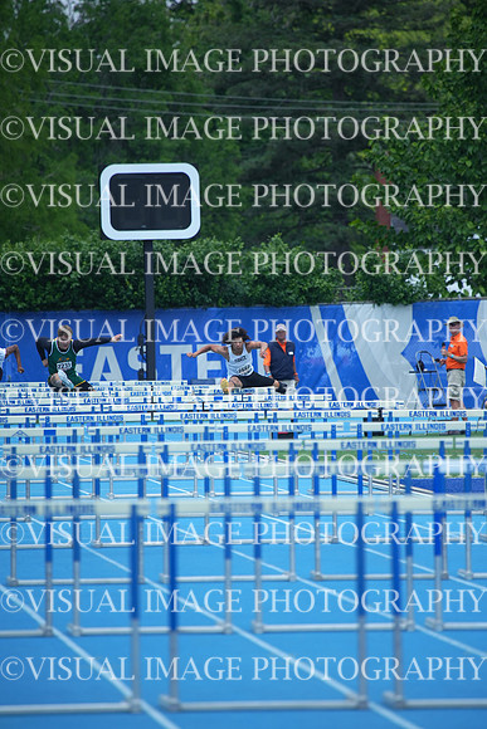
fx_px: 8111
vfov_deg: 5.2
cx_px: 244
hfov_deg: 3.4
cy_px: 364
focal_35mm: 400
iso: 400
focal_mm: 400
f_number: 5.6
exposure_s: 1/1250
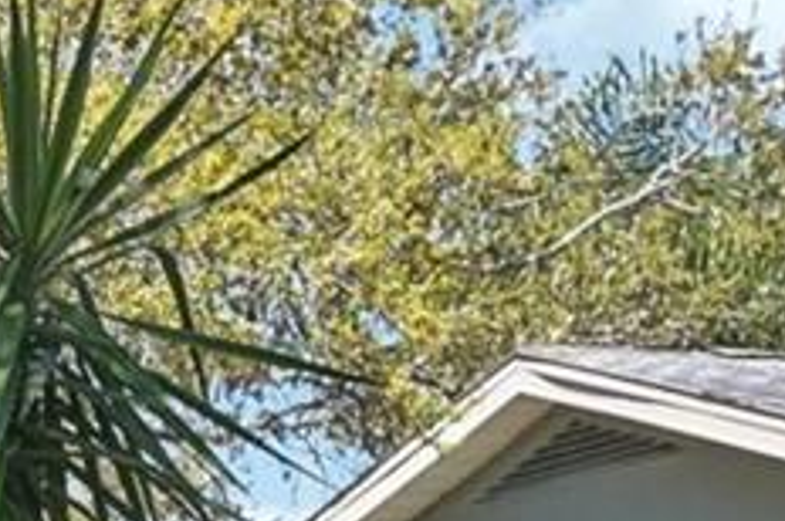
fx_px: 4507
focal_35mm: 207
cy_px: 1165
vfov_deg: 6.4
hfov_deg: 8.5
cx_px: -1509
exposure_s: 1/200
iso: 400
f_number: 8
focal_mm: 30
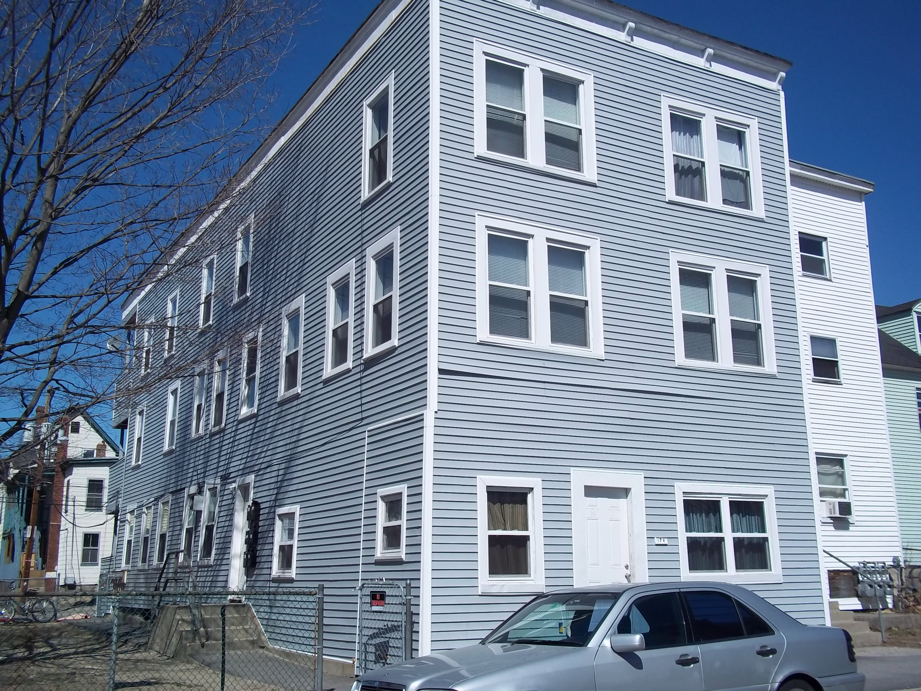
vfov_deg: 39.7
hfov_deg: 51.4
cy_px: 346
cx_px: 460
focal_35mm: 36
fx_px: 958
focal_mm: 6.5
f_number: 8
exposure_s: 1/400
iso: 80
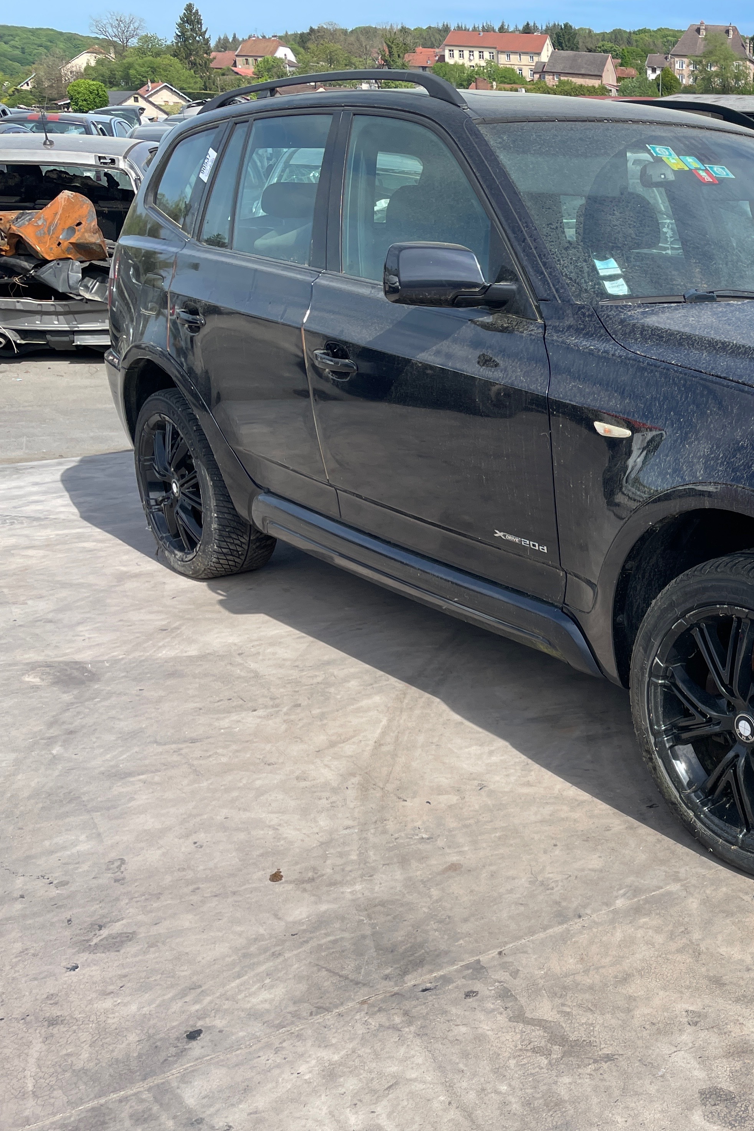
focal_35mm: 37
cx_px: 761
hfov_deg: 32.9
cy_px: 570
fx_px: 1162
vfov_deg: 51.9
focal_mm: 4.2
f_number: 1.6
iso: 32
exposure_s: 1/2257
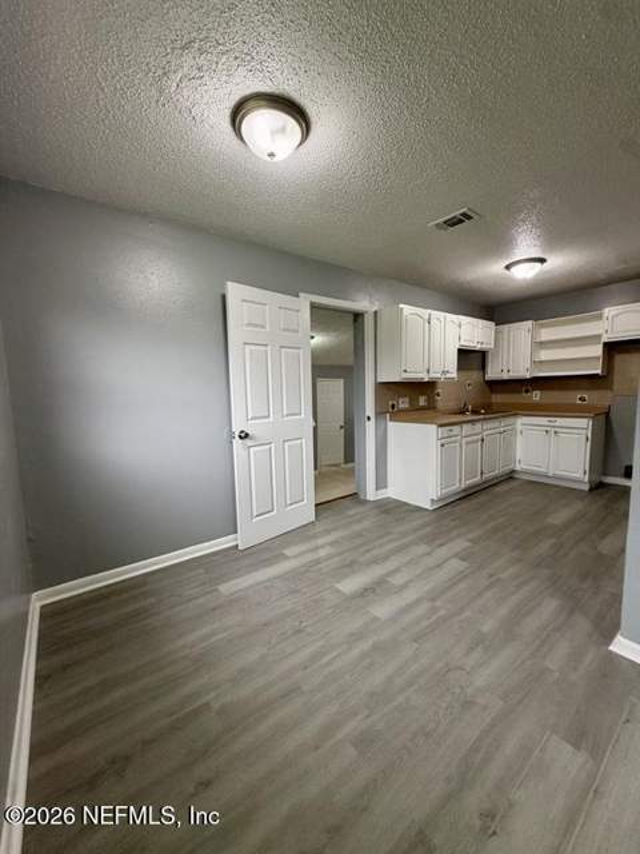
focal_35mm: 14
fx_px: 345
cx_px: 320
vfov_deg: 102.1
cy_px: 427
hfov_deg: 85.7
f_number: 2.2
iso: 200
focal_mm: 2.22
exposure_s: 1/60
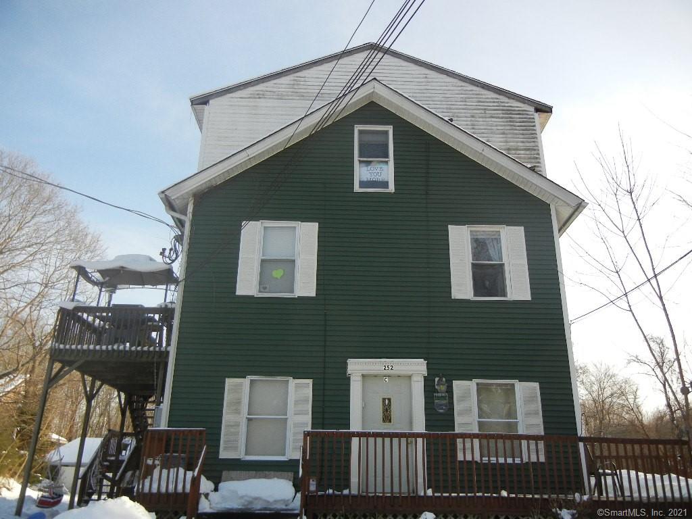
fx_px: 600
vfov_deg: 46.8
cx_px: 346
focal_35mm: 30
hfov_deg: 60.0
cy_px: 260
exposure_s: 1/484
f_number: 3.5
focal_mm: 5.4
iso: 160
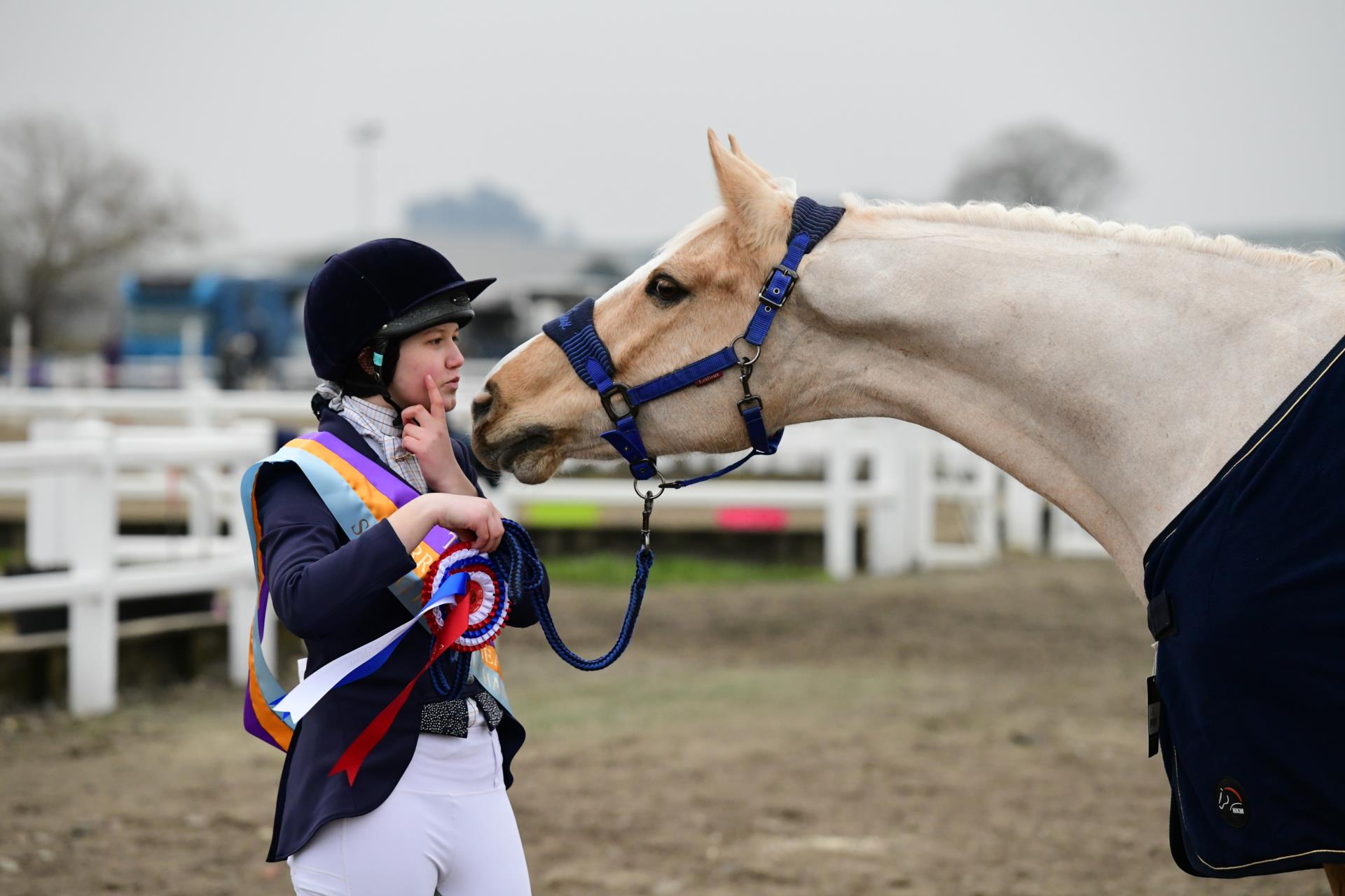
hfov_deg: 12.5
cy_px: 448
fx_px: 6164
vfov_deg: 8.3
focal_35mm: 165
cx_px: 672
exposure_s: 1/800
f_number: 5
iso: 3200
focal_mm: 165
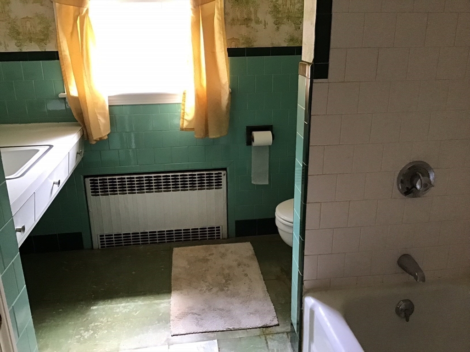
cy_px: 176
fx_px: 421
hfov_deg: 58.4
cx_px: 235
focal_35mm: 31
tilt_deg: -19.6
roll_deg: +2.2
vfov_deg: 45.4
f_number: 2.4
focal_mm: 3.3
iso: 125
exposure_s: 1/30
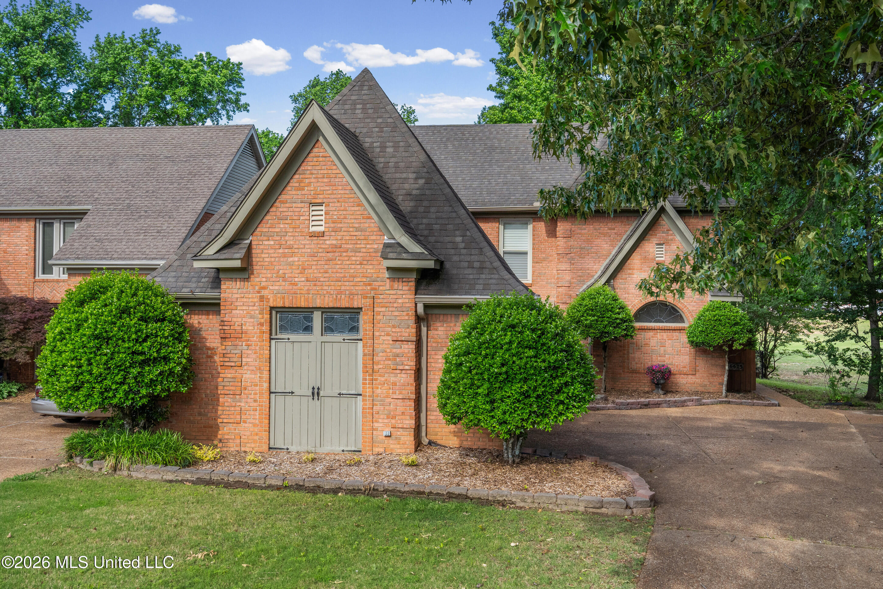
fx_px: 785
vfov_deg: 41.1
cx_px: 442
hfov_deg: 58.7
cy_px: 294
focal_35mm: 32
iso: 800
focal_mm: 32
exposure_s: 1/160
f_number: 9
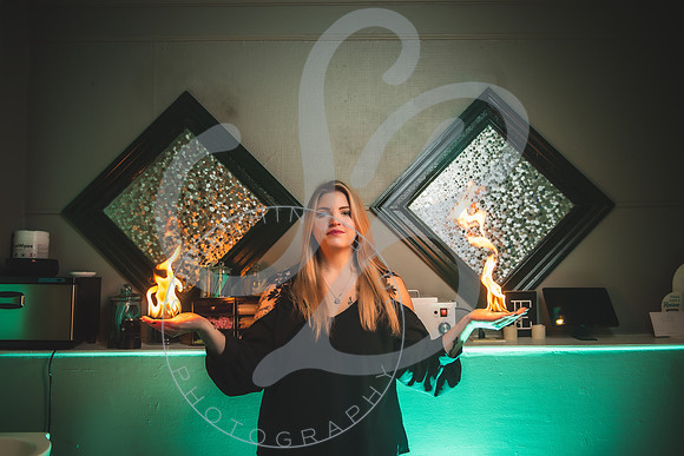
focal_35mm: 32
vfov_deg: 40.7
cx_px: 331
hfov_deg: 58.1
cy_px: 228
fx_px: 615
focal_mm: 31
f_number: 2.8
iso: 200
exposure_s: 1/200
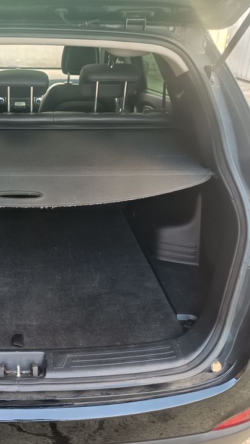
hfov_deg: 32.0
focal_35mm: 35
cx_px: 24
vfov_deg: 56.6
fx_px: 413
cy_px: 222
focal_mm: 5.24
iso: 316
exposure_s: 1/33.3
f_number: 1.7
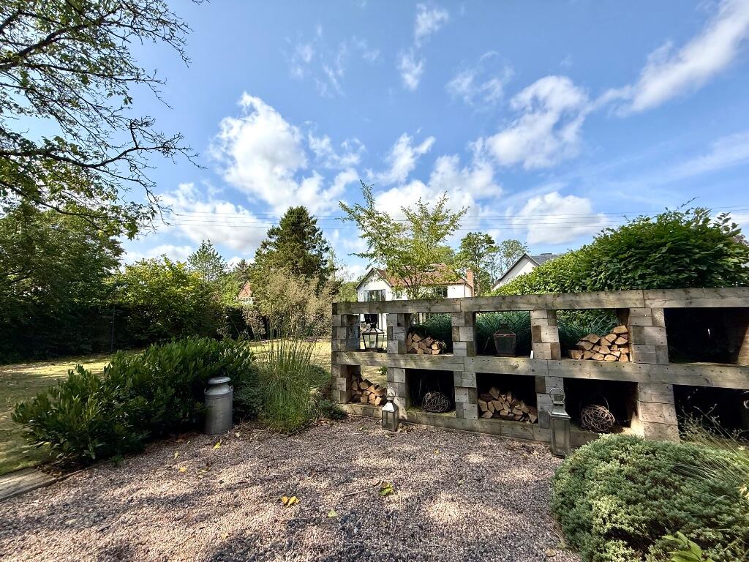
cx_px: 374
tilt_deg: +7.2
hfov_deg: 102.1
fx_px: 303
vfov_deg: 85.7
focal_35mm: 14
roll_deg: +0.8
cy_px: 281
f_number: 2.2
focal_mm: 2.22
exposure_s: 1/1961
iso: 50
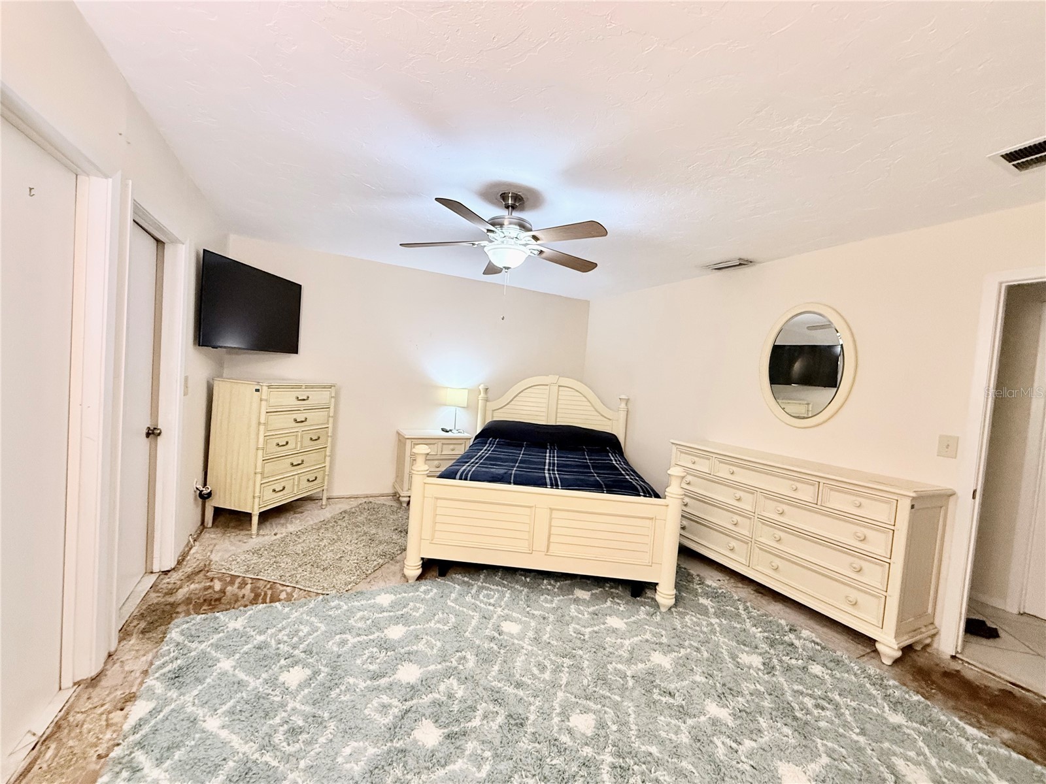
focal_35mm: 14
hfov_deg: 102.1
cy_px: 392
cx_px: 523
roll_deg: -4.4
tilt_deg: -2.2
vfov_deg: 85.7
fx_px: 423
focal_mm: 2.22
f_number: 2.2
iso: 500
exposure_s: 1/60
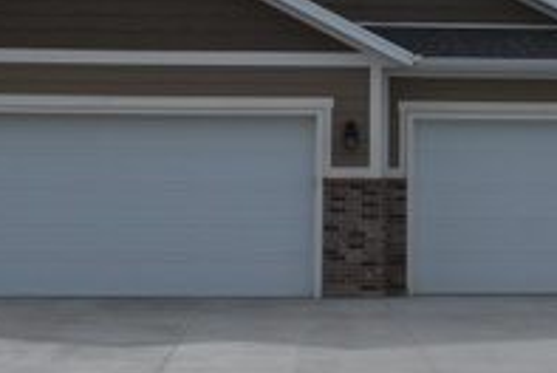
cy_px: 11
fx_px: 1658
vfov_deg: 12.7
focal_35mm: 107
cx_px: 481
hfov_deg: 18.8
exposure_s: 1/320
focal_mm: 22
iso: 100
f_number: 9
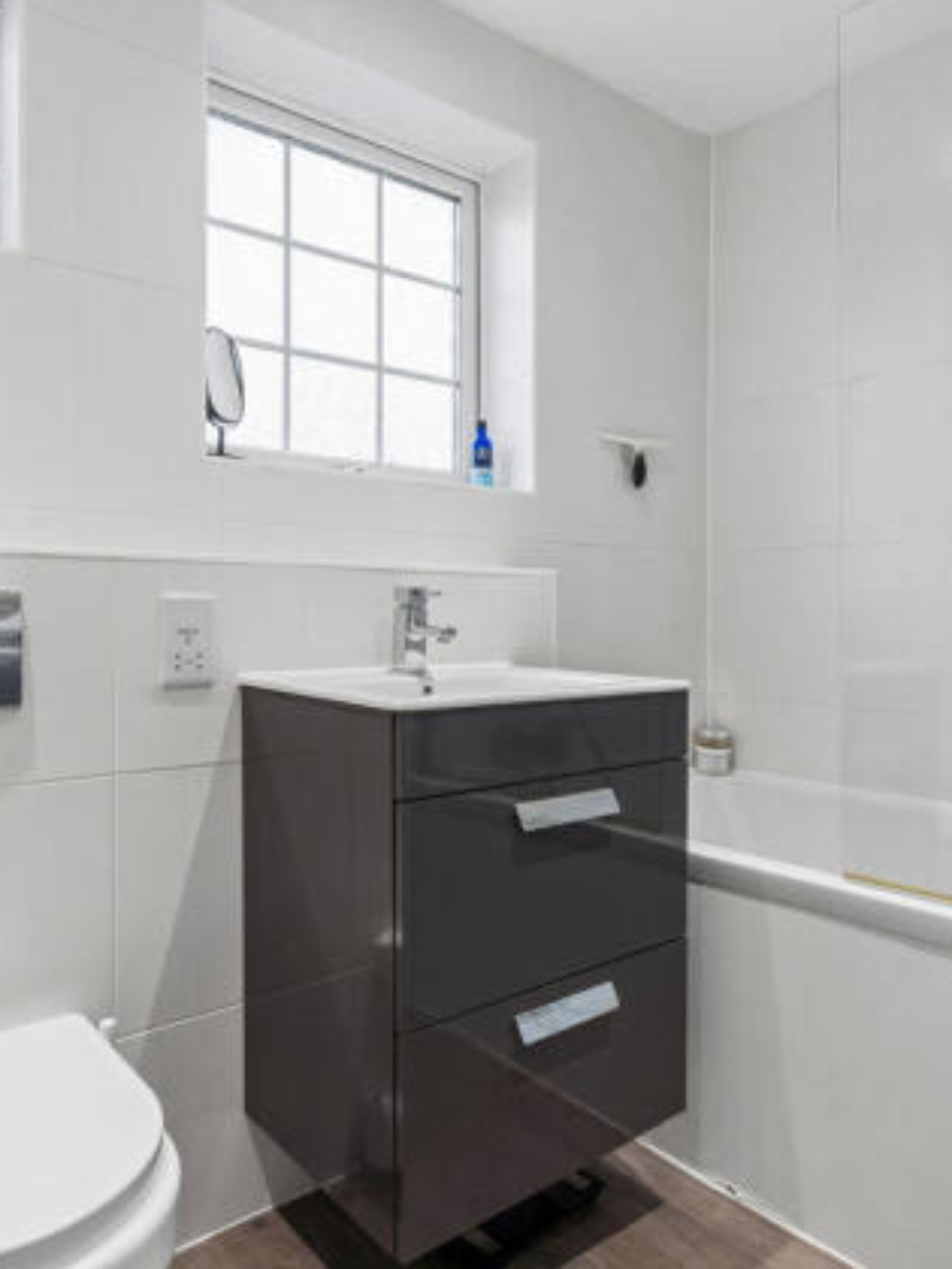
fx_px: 880
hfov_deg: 56.8
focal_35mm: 24
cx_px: 440
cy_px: 627
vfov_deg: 71.6
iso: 320
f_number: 8
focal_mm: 16
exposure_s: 1/30
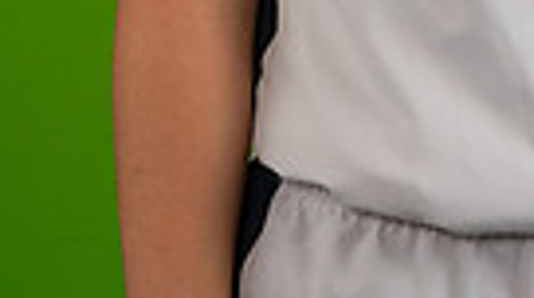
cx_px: 617
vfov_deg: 5.1
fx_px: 3195
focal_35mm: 226
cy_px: -530
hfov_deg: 9.4
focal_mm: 42
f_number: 20
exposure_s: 1/60
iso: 800
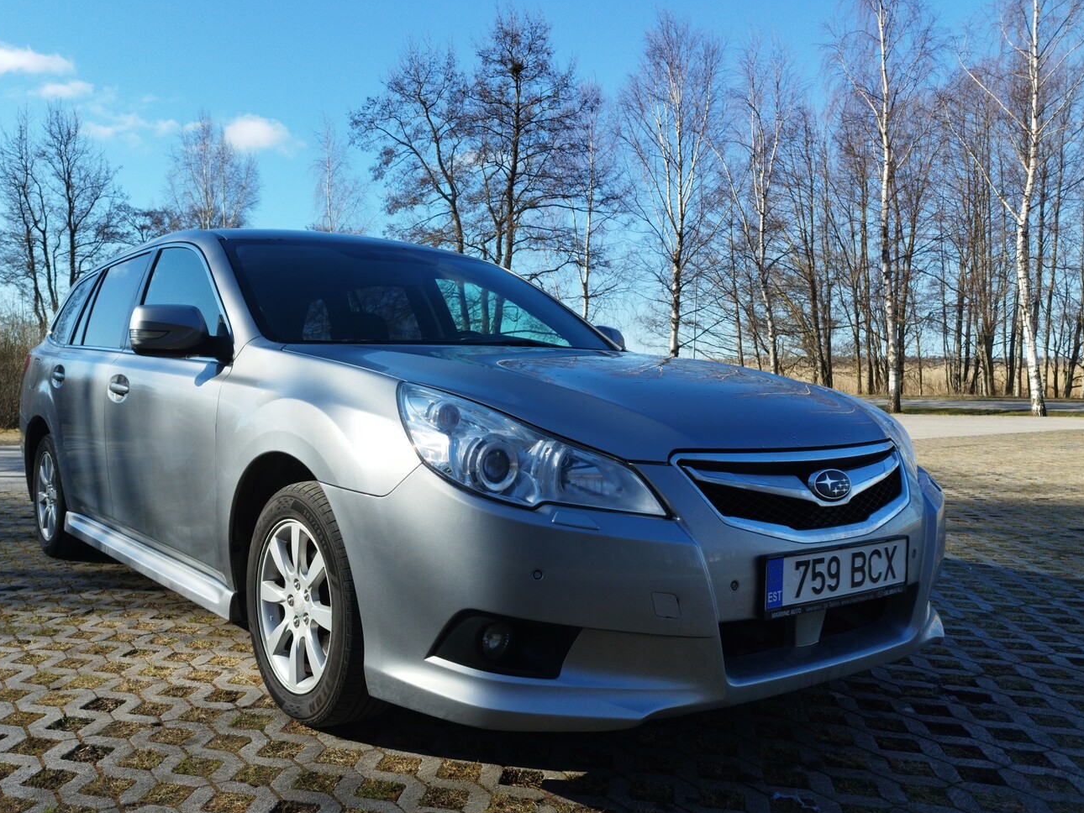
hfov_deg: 57.9
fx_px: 971
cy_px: 459
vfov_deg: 45.4
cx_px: 434
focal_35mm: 31
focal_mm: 5.95
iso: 50
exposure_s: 1/520
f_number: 1.89
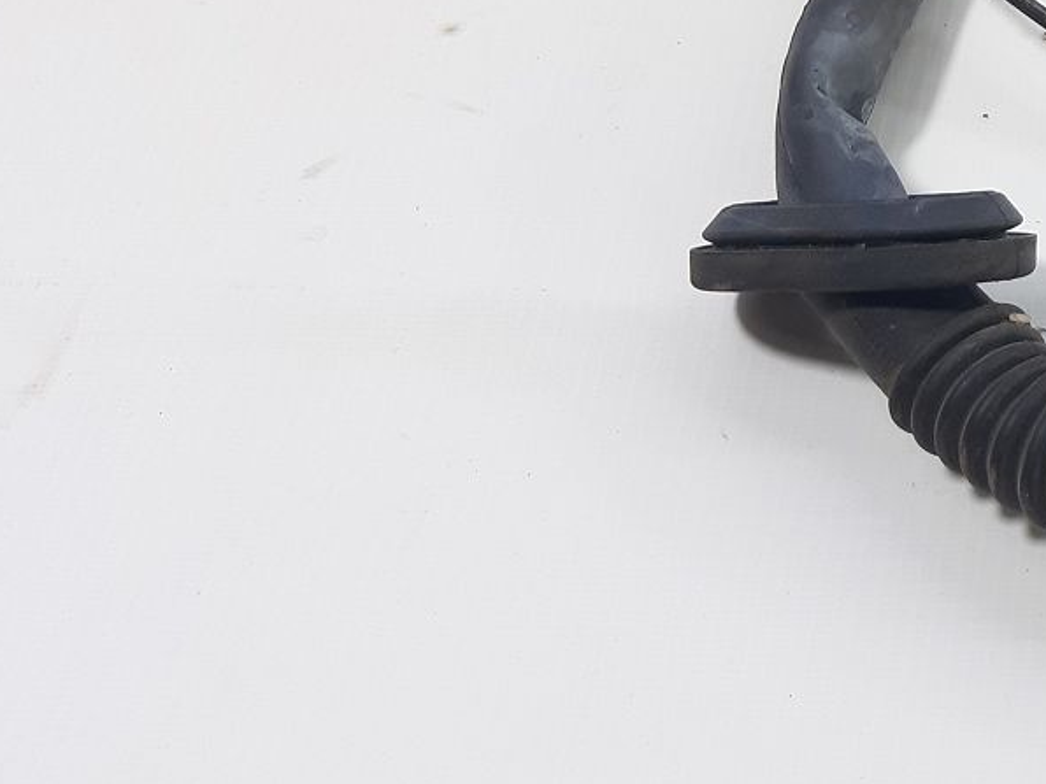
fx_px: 2327
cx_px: 1466
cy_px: -168
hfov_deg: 22.0
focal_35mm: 77
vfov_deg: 18.1
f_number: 1.7
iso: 50
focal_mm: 3.93
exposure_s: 1/50
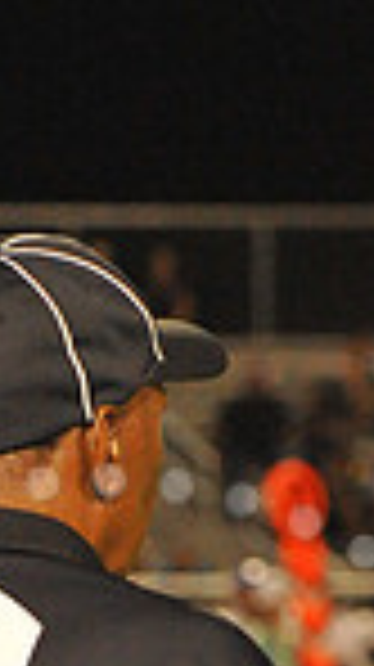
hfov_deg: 2.2
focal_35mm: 555
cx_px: 99
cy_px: 1004
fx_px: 9807
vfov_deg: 3.9
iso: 6400
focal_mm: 135
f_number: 6.3
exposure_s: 1/160
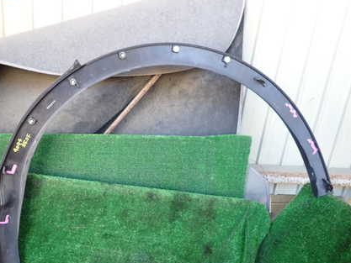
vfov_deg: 39.3
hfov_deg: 50.2
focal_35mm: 36
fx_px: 365
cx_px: 111
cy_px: 169
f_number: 2
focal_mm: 4.5
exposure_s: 1/60
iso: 200
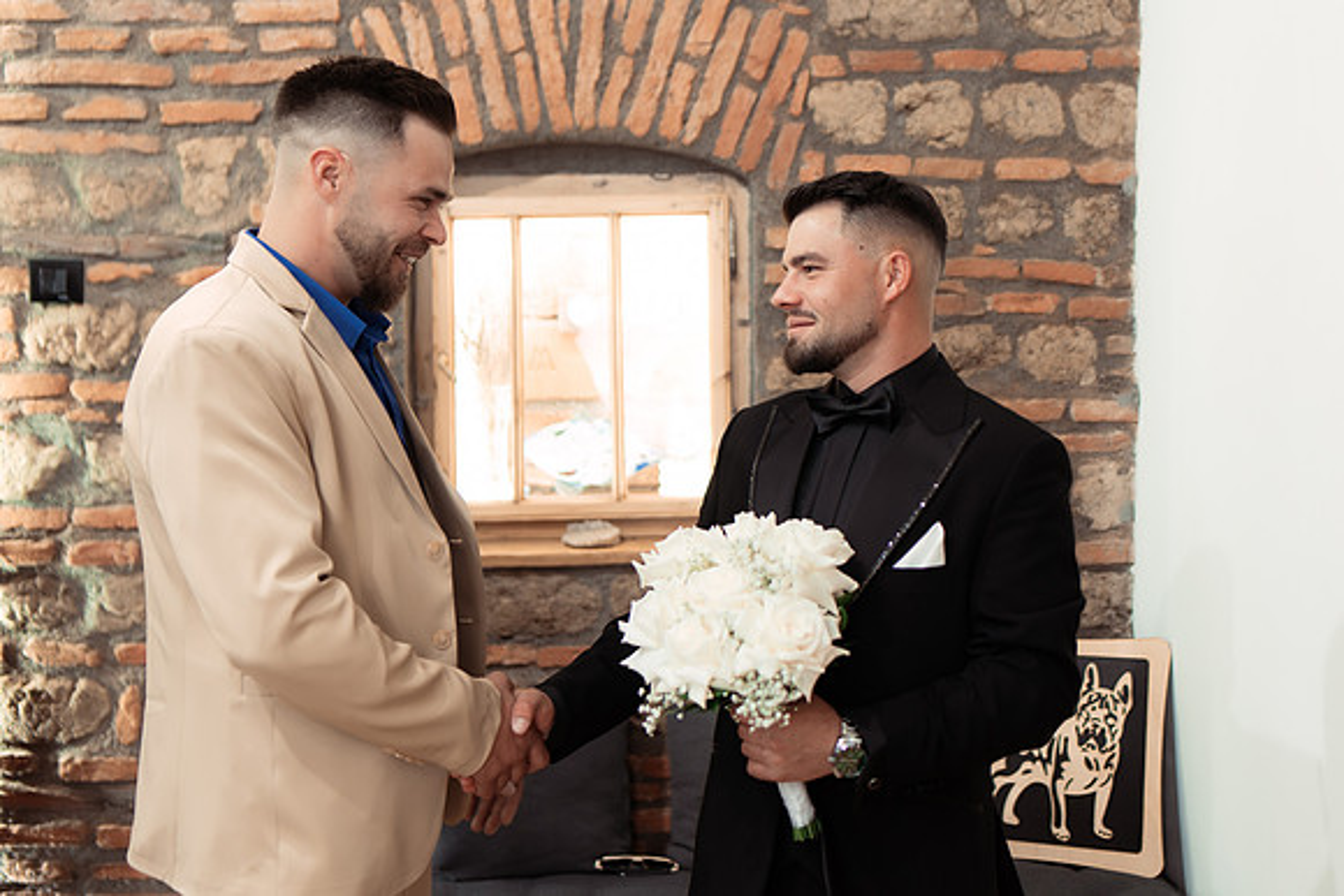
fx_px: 1611
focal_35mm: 43
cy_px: 366
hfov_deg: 45.0
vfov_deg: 31.0
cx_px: 815
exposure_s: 1/200
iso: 1600
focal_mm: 35
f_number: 2
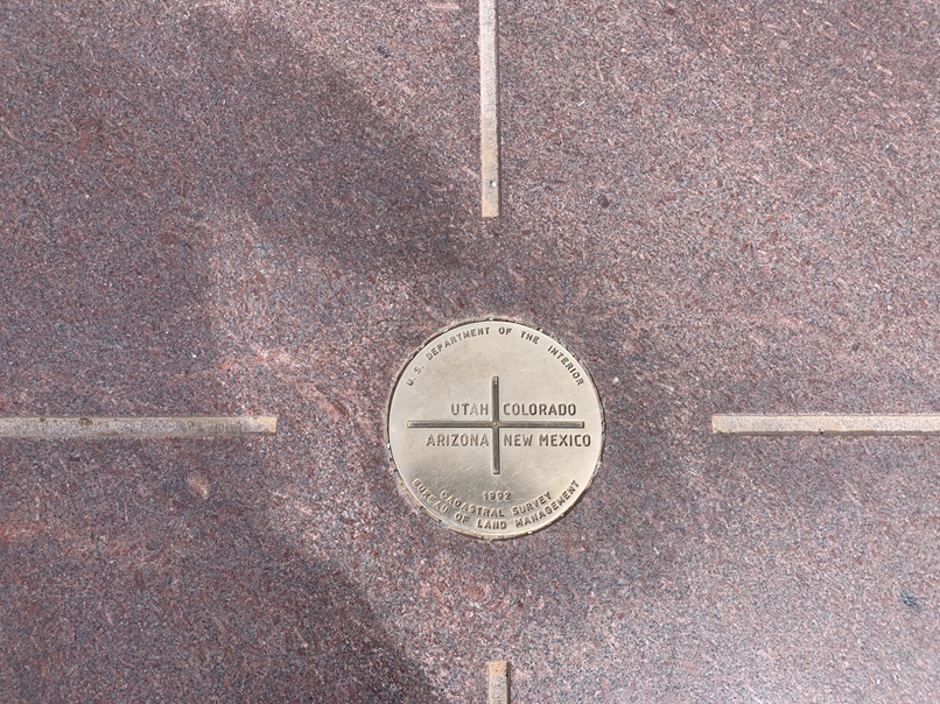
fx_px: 706
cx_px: 470
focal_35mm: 26
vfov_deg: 53.0
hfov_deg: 67.3
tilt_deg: -79.8
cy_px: 352
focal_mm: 4.25
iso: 25
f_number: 1.8
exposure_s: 1/1916
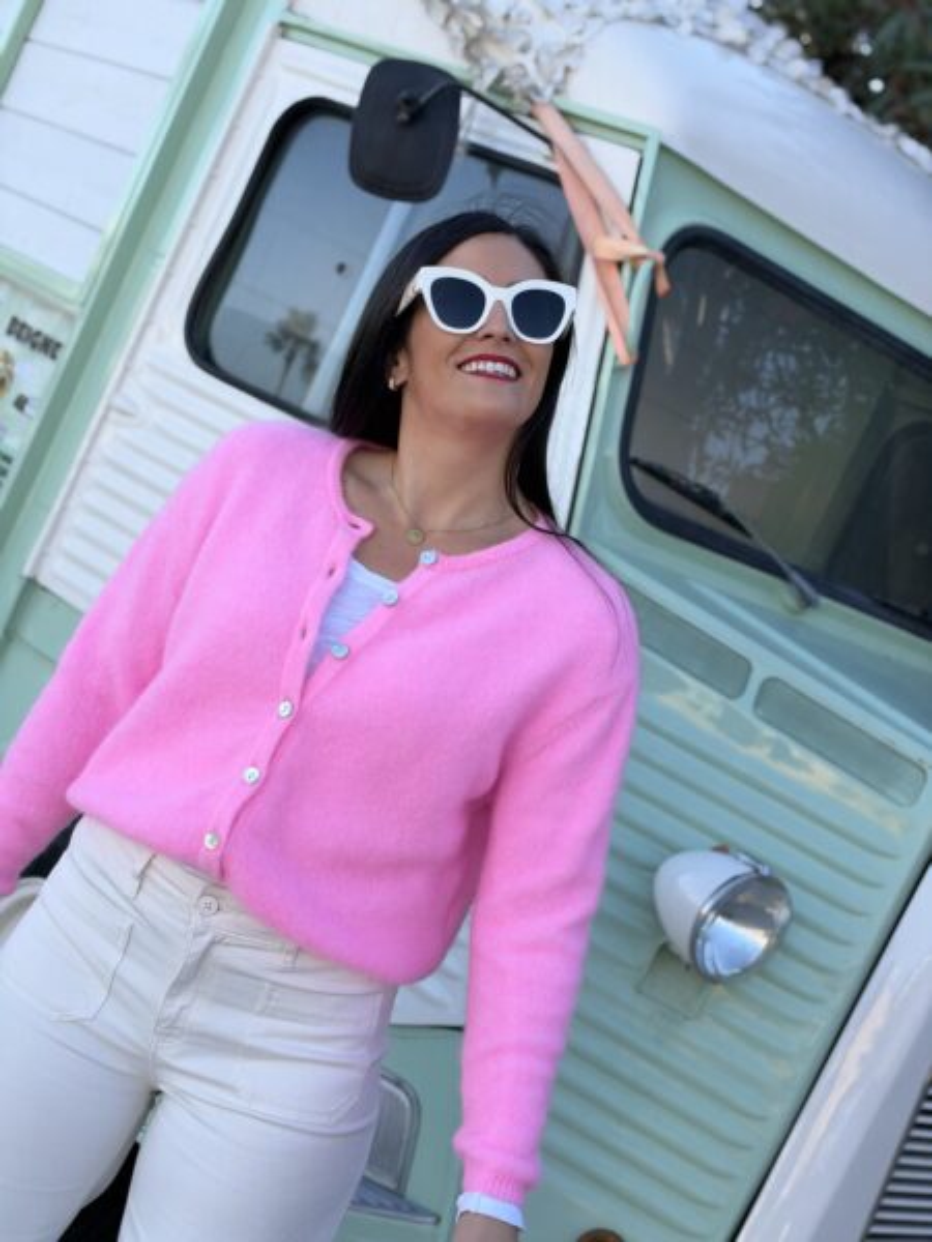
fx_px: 1723
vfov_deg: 39.7
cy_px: 621
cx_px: 466
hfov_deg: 30.3
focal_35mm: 48
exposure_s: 1/992
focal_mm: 6.93
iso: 64
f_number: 1.8
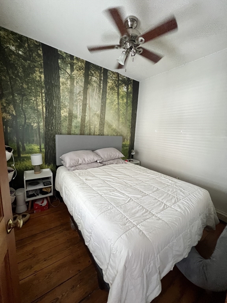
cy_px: 152
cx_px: 114
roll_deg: -3.4
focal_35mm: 13
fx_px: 114
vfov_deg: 106.2
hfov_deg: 89.9
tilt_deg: -8.4
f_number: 1.8
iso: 400
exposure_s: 1/60
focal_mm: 1.57
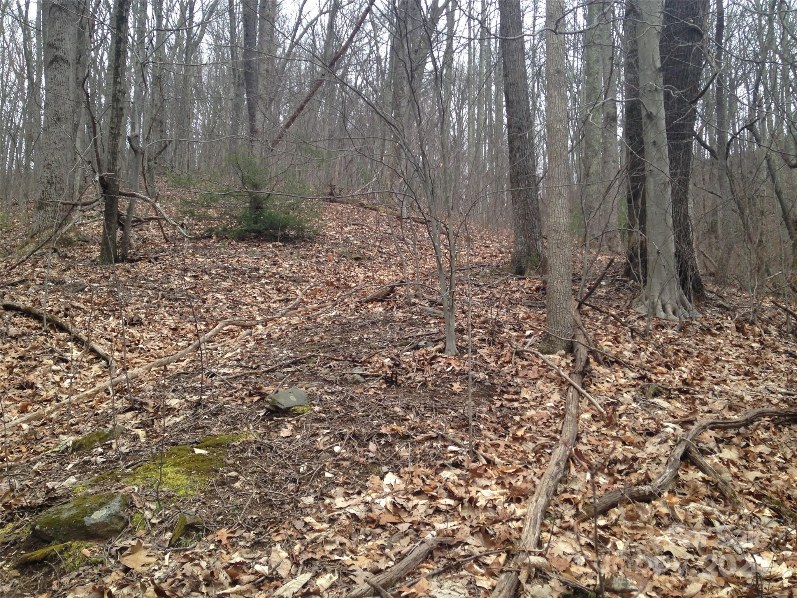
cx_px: 398
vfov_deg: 42.9
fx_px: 760
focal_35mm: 33
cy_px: 299
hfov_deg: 55.4
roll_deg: +0.4
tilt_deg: +10.7
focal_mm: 4.12
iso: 50
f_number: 2.4
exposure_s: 1/335
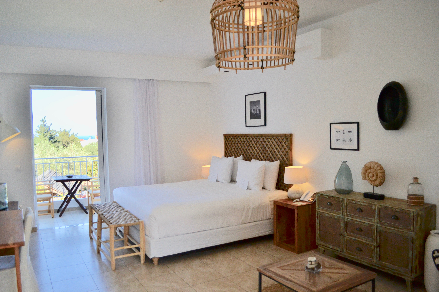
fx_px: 329
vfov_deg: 47.9
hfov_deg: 67.4
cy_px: 146
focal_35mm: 27
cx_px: 220
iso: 400
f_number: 3.5
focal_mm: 18
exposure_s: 1/1000
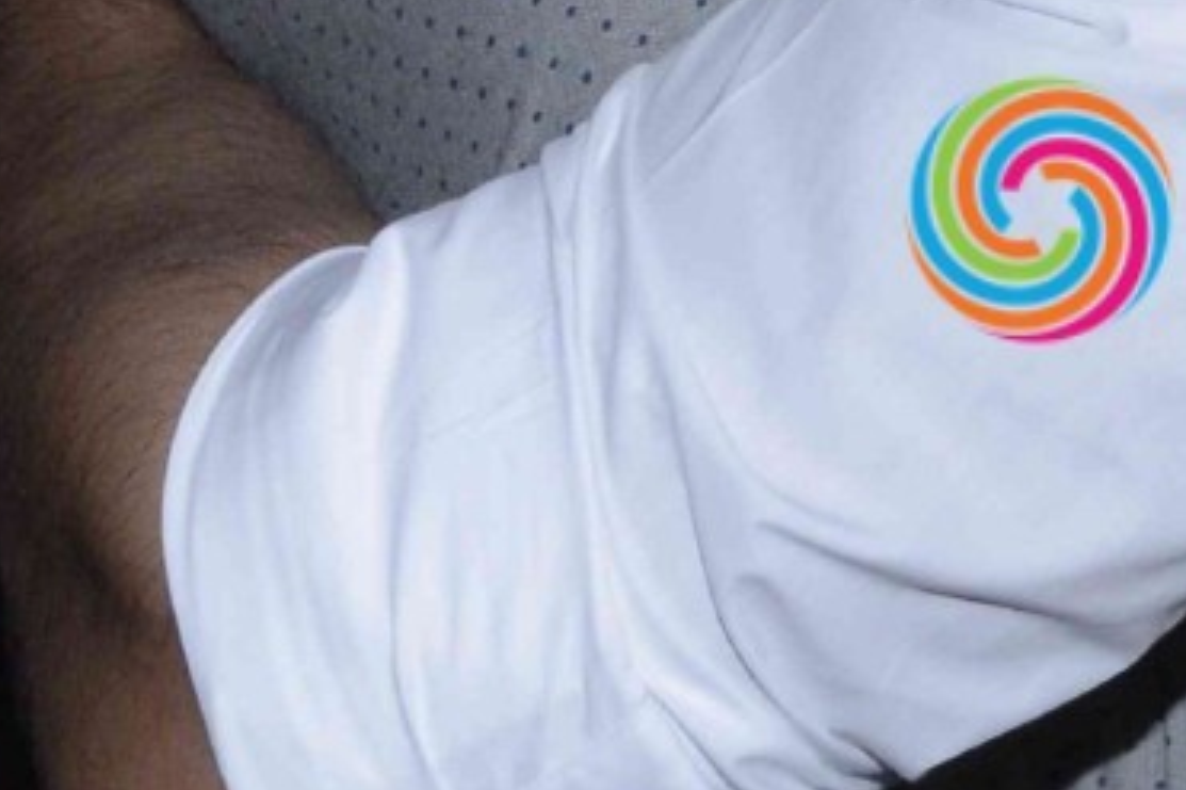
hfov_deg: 7.0
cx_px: 1611
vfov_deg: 4.6
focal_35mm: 292
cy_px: -745
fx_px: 9615
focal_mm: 32
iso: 800
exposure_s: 1/200
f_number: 13
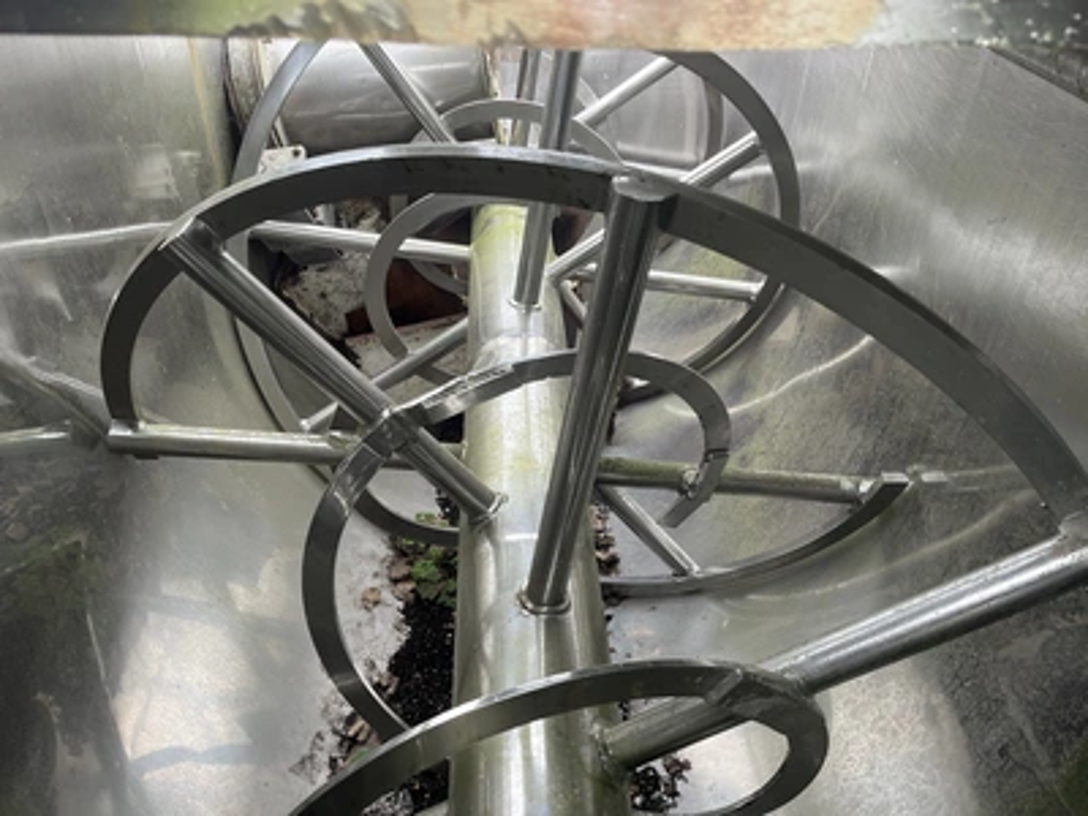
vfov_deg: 53.1
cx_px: 544
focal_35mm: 26
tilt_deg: -35.1
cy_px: 408
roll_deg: -1.4
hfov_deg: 67.3
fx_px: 817
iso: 64
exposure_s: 1/164
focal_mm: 5.1
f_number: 1.6
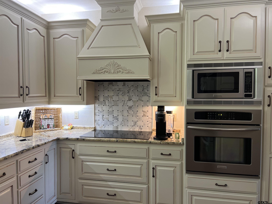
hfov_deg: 67.3
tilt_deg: -2.7
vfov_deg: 53.1
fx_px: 204
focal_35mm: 26
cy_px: 102
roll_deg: +0.0
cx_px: 136
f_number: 1.5
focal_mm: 5.7
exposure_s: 1/60
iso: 64
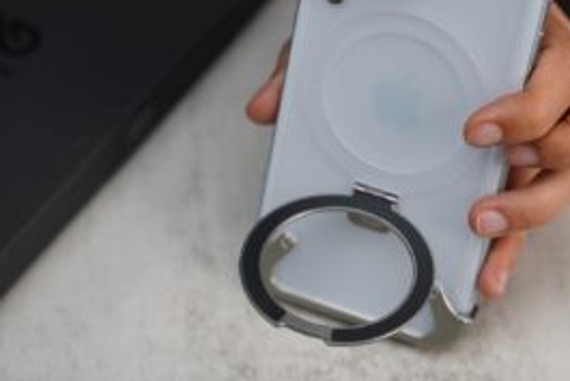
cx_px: 361
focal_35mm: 113
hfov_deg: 18.1
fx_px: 1790
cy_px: 130
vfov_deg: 12.1
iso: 1600
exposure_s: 1/160
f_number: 4
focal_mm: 75
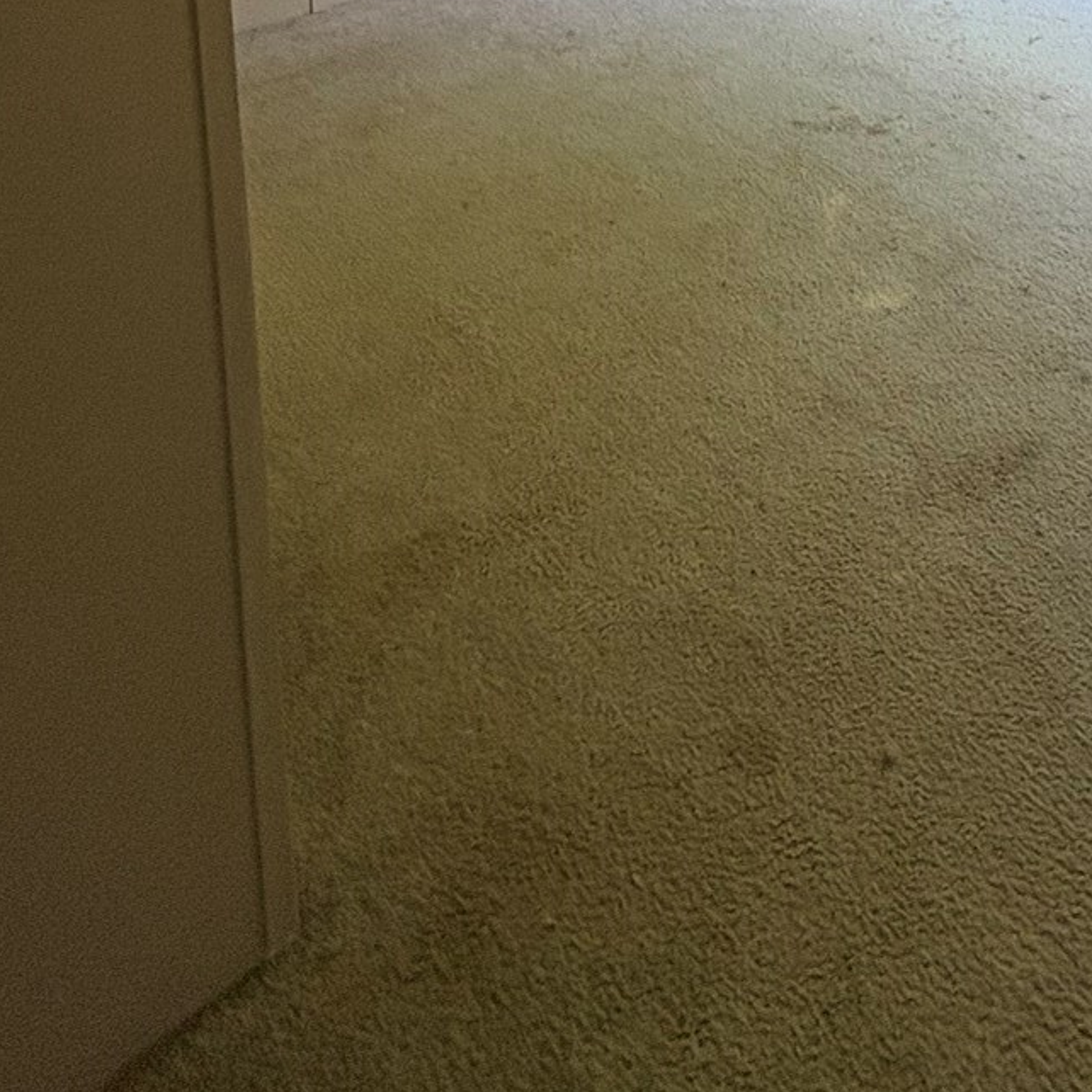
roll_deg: -0.4
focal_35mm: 37
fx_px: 1321
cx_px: 959
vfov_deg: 32.3
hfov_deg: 41.7
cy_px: -369
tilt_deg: -7.6
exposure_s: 1/99
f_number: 2.2
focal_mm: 2.22
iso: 200
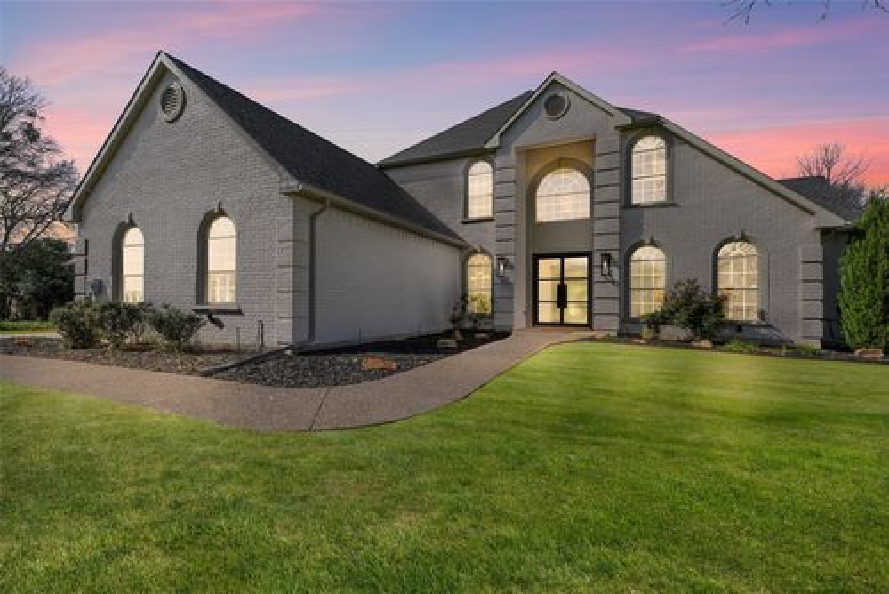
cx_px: 444
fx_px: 432
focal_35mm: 18
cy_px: 297
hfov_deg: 91.6
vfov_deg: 69.0
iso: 640
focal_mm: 17.5
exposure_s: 1/1600
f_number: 9
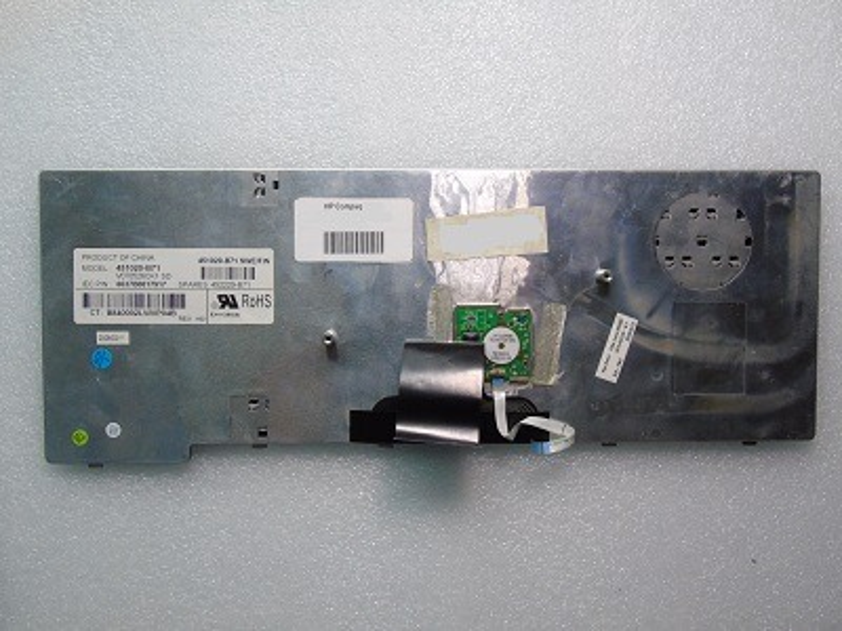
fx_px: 705
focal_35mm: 29
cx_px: 421
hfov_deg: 61.7
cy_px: 316
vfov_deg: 48.2
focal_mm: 5.2
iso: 400
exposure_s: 1/50
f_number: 6.4
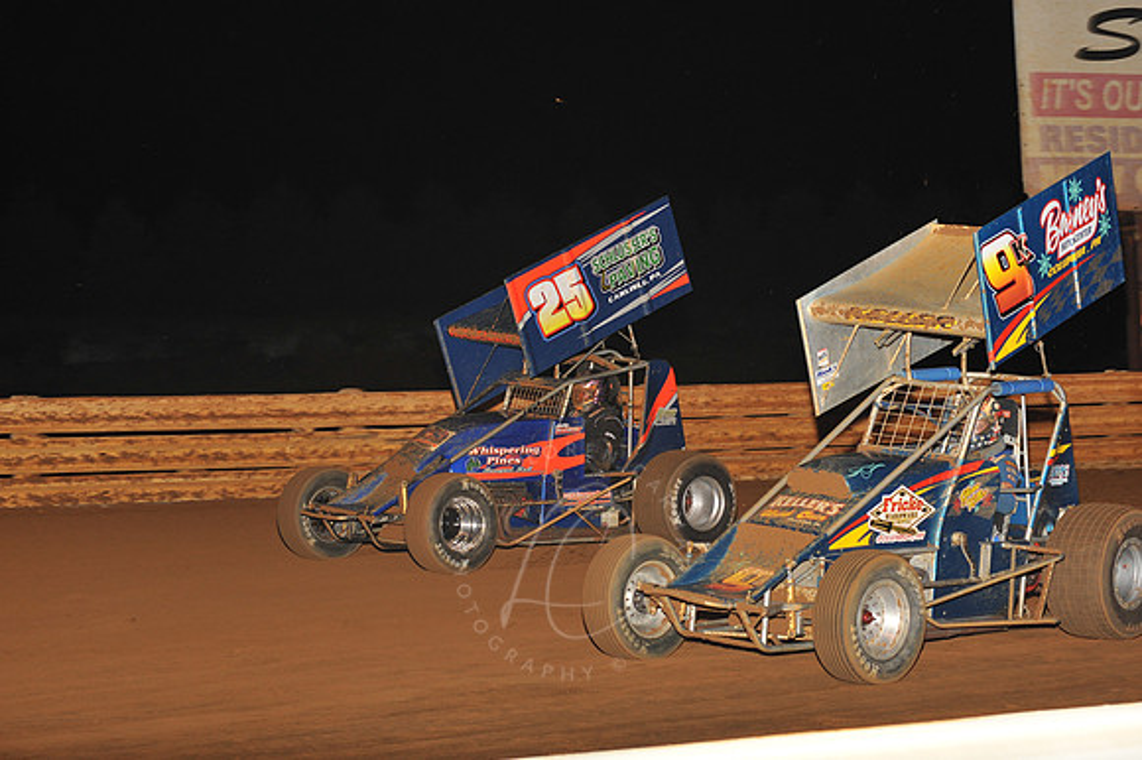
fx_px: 2917
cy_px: 380
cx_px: 571
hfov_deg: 22.2
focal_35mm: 92
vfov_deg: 14.8
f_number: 6.3
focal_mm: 92
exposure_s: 1/320
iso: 1000
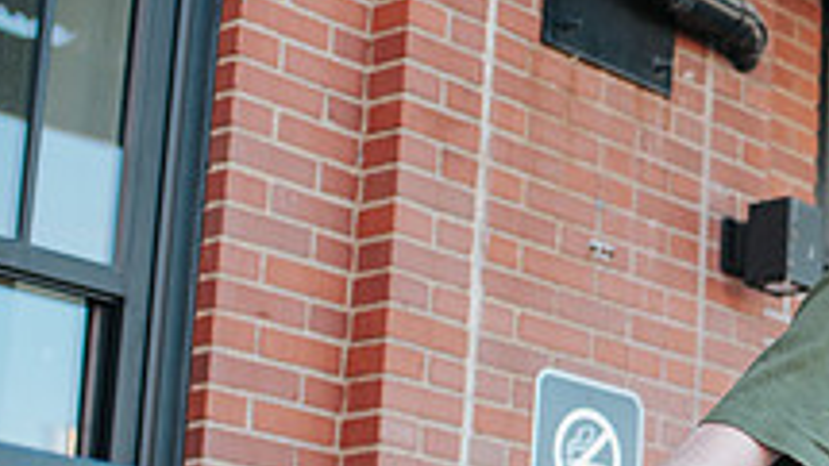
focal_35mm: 115
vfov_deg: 10.5
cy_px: 383
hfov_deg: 17.2
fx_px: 2528
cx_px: 1160
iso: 800
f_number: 3.2
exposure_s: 1/500
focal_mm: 35
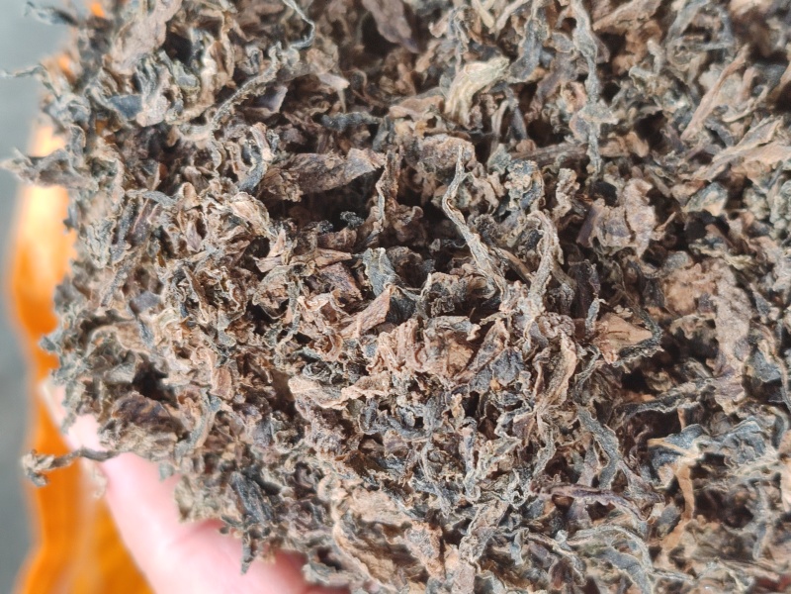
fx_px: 1325
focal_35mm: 58
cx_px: 396
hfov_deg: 33.2
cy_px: 297
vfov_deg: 25.2
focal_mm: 6.14
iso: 160
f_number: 1.8
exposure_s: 1/100
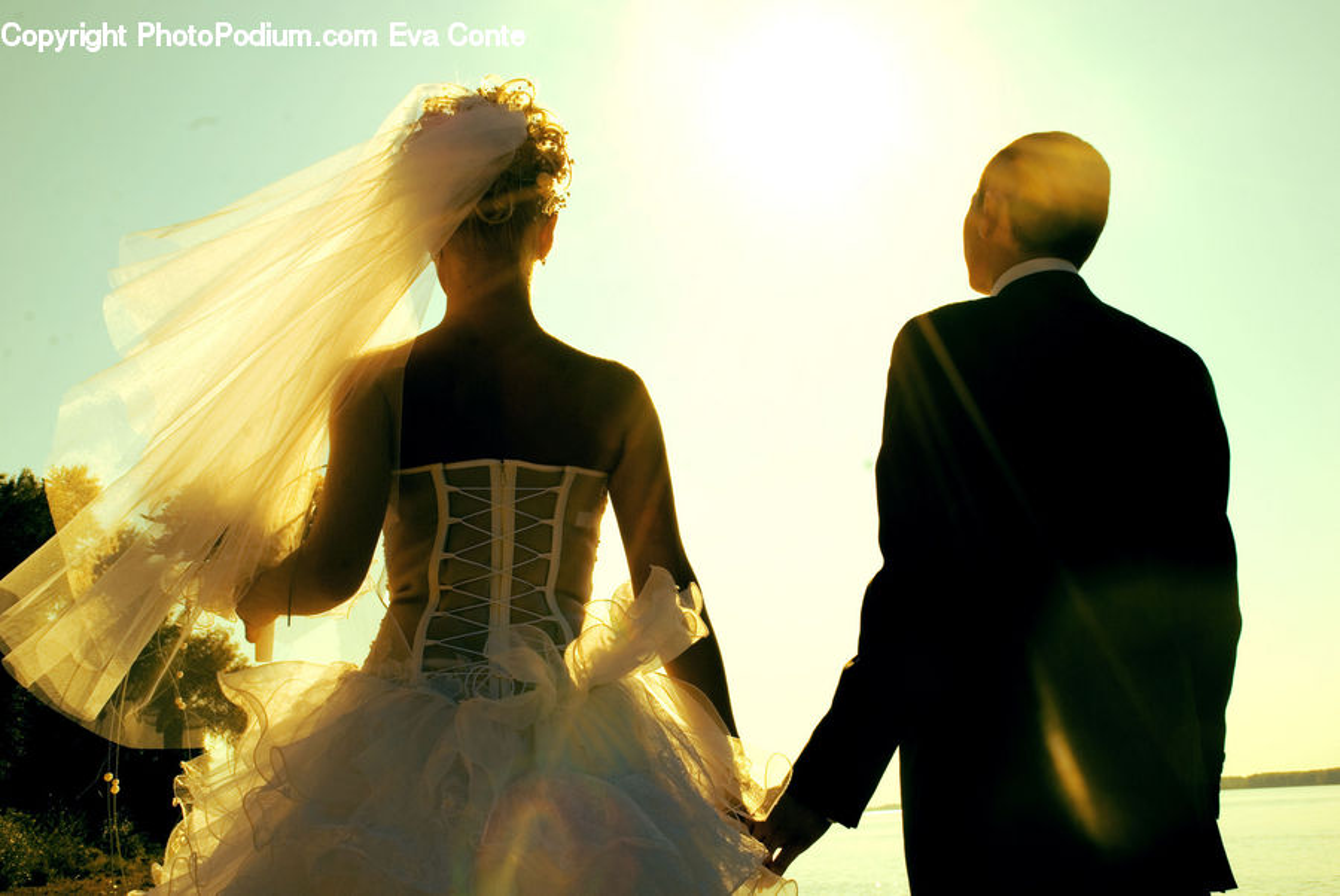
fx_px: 1565
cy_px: 448
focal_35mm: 42
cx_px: 670
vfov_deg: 32.0
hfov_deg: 46.4
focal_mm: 28
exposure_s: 1/200
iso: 100
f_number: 14
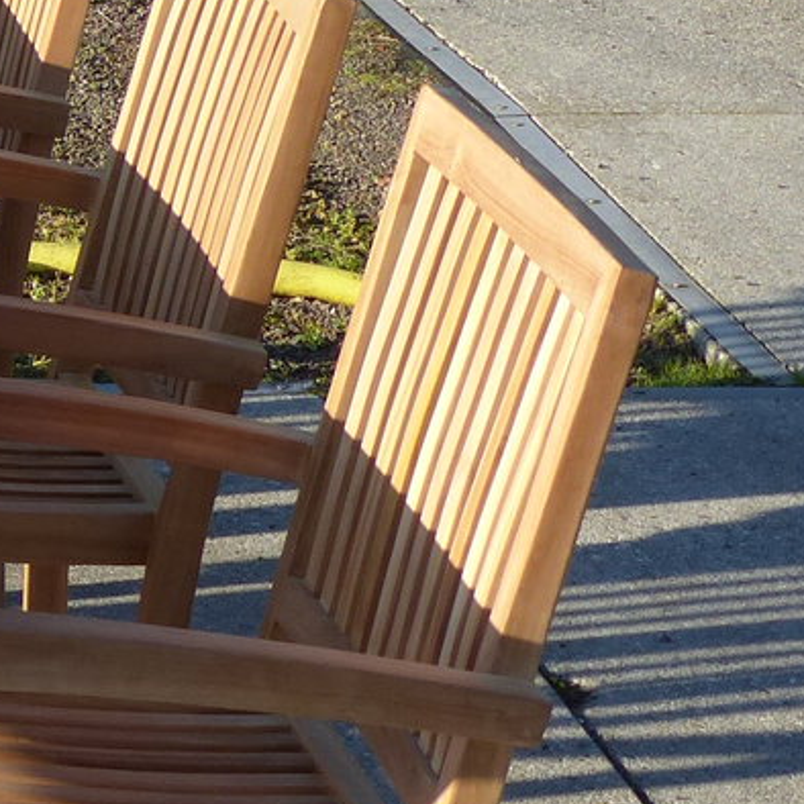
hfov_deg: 9.3
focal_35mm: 176
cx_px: -782
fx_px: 4625
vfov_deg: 9.9
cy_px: 361
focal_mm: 8.7
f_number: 4
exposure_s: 1/400
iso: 100
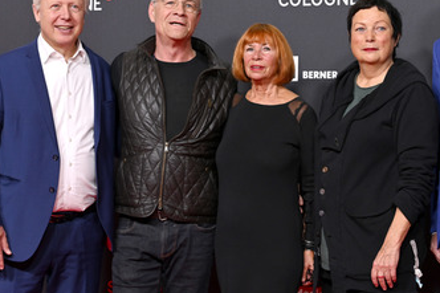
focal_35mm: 95
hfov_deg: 21.4
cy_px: 107
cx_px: 274
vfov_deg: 14.4
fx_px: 1160
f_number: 5
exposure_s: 1/200
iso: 1000
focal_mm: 70
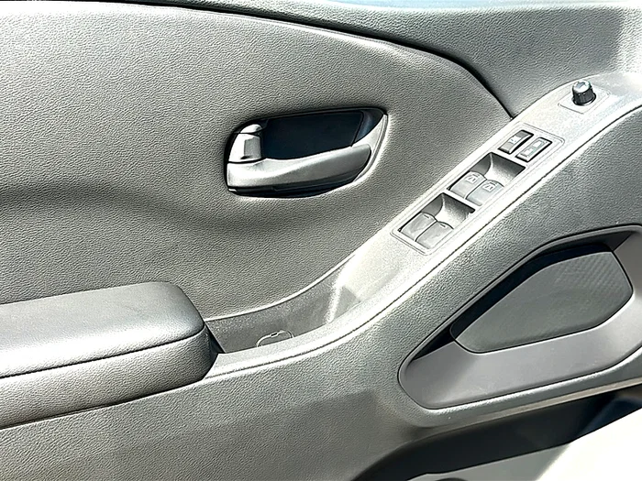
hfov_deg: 43.9
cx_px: 321
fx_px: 797
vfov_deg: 33.6
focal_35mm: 43
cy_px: 240
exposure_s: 1/719
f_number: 1.78
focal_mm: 6.86
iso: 80
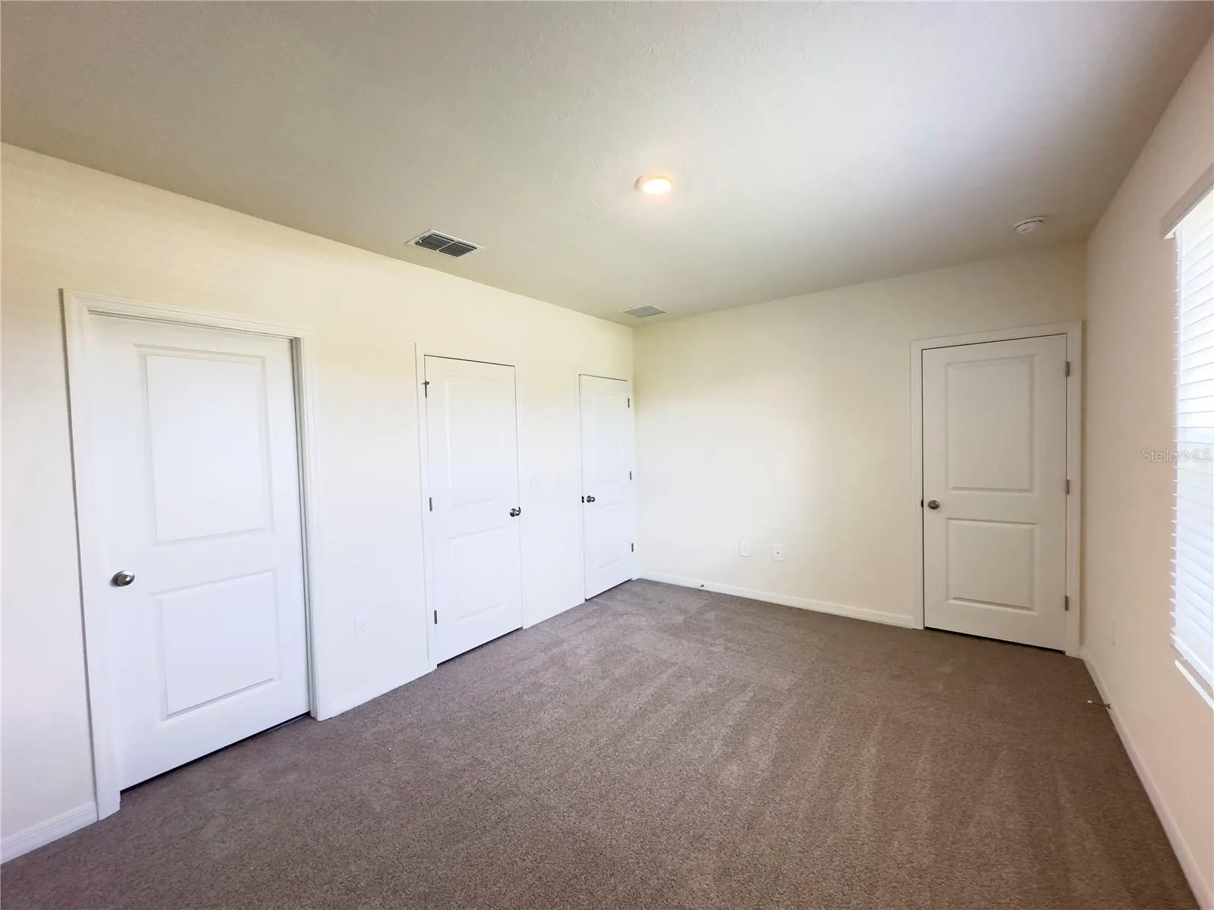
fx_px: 491
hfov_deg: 102.1
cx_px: 607
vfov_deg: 85.7
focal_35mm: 14
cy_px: 455
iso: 320
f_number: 2.2
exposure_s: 1/120
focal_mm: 2.22
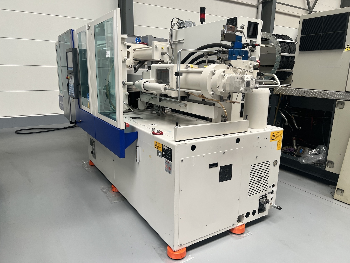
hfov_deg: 67.3
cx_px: 175
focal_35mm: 26
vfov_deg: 53.1
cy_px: 132
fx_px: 263
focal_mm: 5.7
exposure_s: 1/121
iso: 125
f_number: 1.5
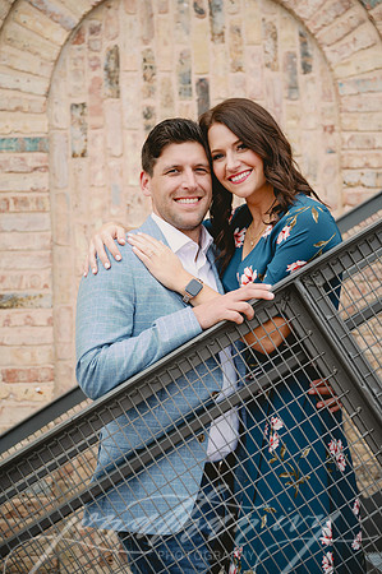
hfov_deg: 23.3
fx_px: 925
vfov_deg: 34.5
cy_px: 287
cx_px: 191
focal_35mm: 58
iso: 320
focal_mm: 58
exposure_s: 1/800
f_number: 2.8
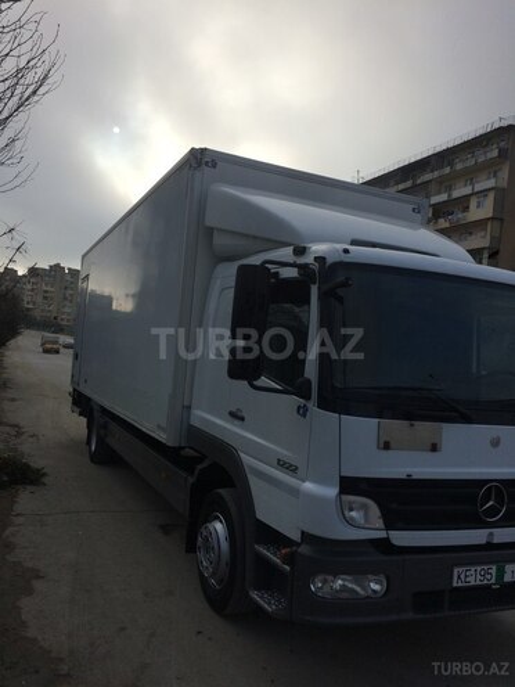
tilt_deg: -2.0
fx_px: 575
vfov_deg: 61.7
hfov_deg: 48.2
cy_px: 344
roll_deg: -4.6
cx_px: 258
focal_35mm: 29
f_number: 2.2
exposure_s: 1/2740
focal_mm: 4.15
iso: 32
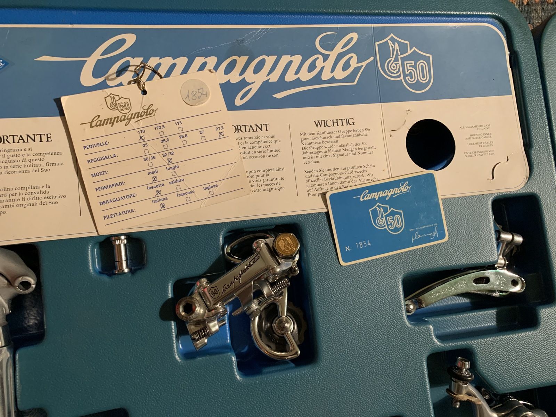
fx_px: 418
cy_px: 208
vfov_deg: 53.1
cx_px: 278
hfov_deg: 67.3
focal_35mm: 26
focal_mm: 4.25
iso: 250
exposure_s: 1/33
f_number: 1.8
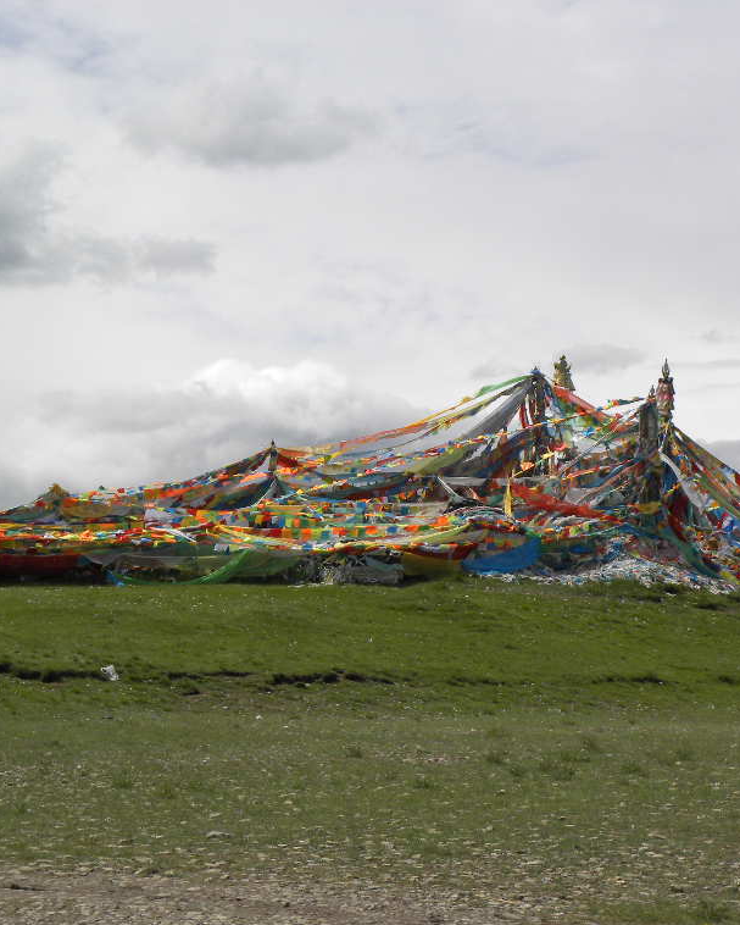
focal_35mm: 87
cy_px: 467
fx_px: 2380
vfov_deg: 22.0
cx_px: 366
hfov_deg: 17.7
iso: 64
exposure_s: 1/624
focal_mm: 11.8
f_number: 5.6
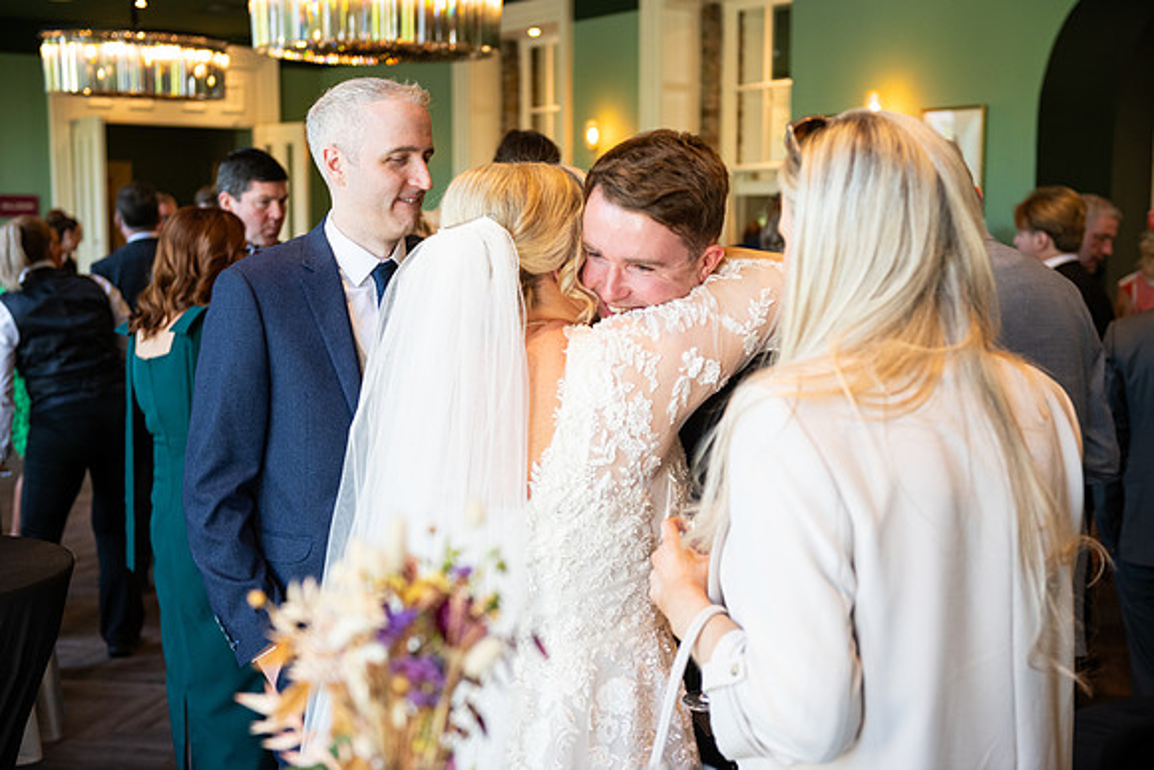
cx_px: 577
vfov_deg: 27.0
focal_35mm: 50
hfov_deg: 39.6
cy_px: 385
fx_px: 1603
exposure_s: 1/160
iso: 800
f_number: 3.5
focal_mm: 50
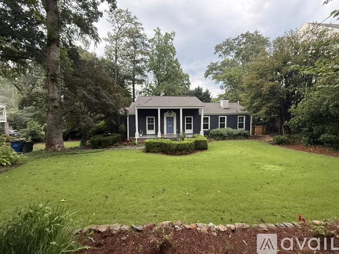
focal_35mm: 14
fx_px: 137
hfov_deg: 102.1
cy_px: 127
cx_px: 170
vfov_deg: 85.7
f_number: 2.2
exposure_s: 1/99
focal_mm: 2.22
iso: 320
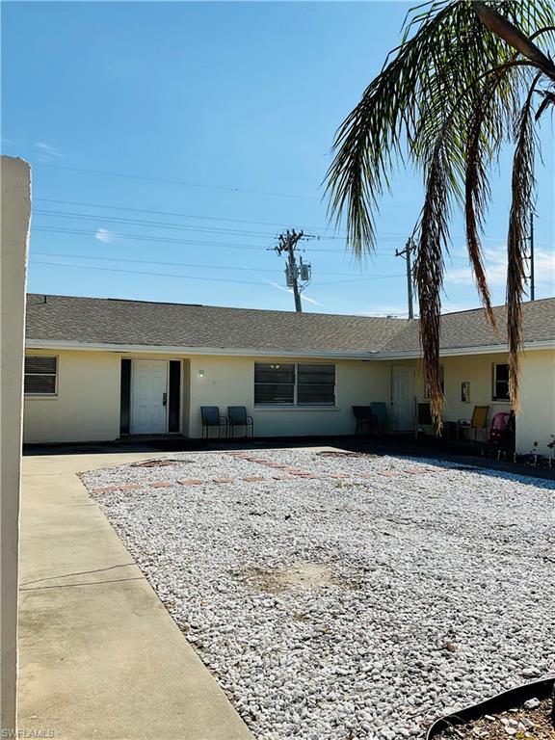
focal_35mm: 29
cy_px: 370
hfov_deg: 48.2
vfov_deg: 61.7
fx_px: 620
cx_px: 278
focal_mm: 3
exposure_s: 1/3534
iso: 16
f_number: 1.8
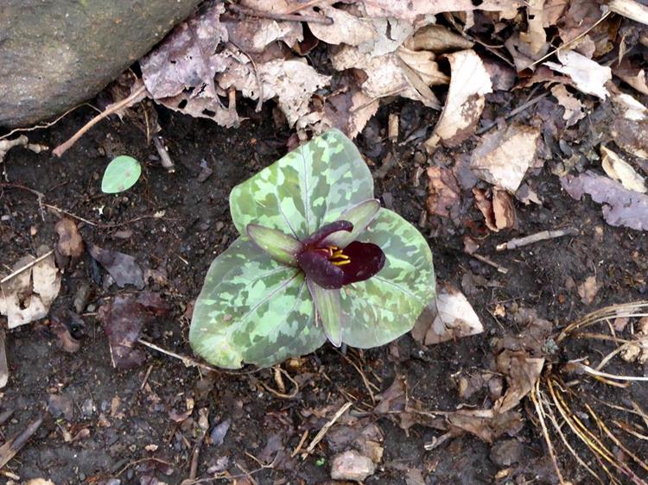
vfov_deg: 12.7
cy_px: 242
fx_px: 2190
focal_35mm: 117
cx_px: 324
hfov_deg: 16.8
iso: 400
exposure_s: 1/60
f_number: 5.1
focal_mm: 19
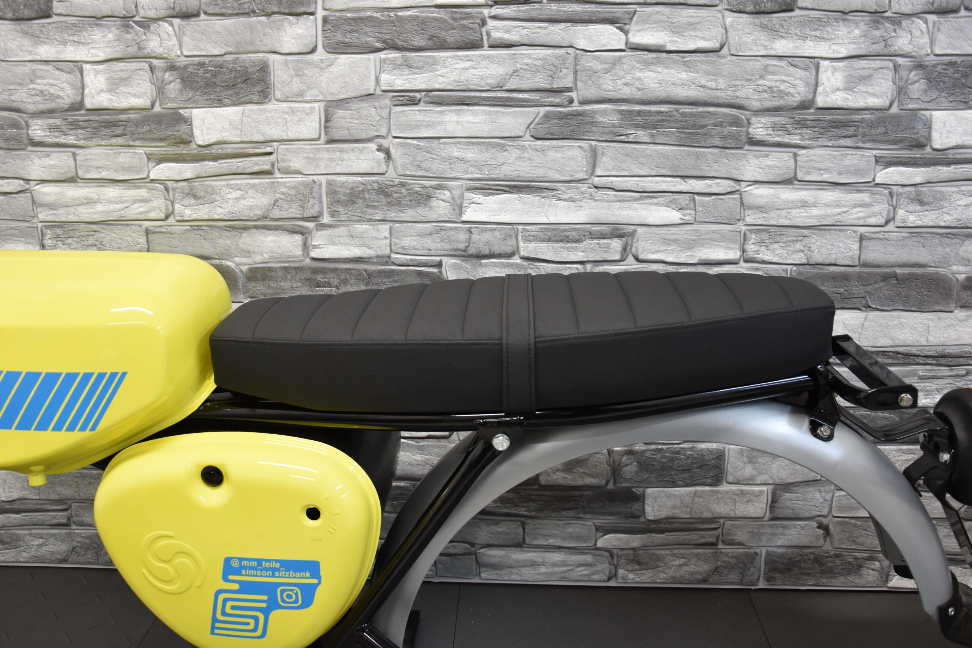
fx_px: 850
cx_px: 486
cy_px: 324
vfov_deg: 41.7
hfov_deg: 59.5
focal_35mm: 32
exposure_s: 1/60
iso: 1000
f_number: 3.8
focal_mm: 21
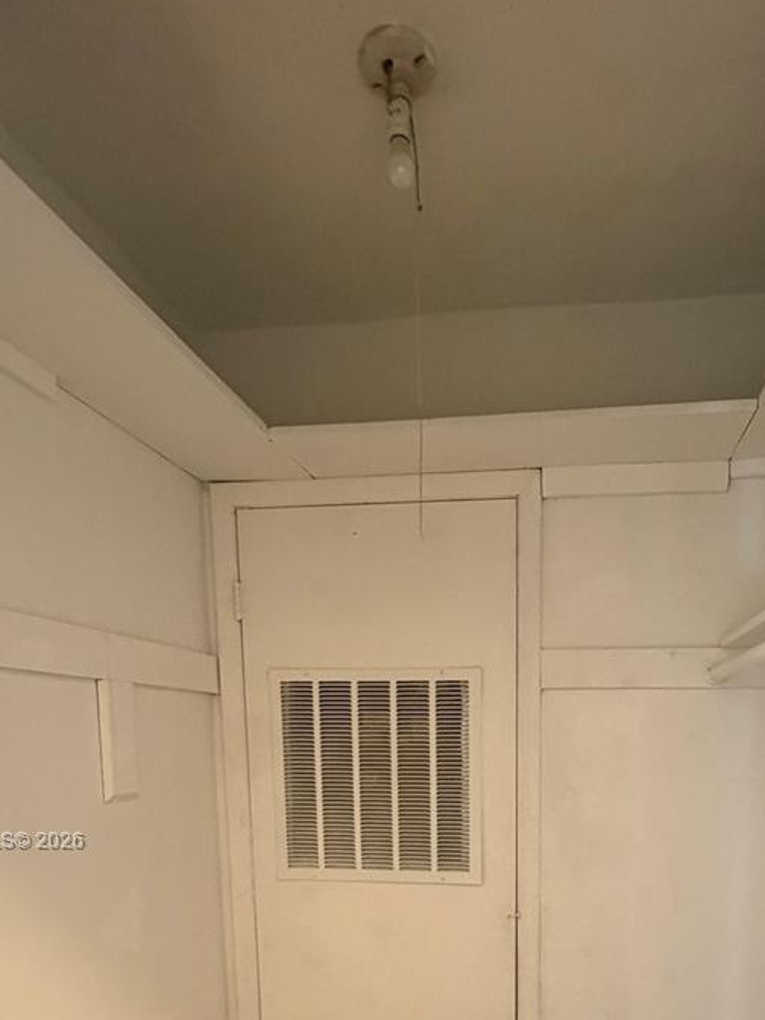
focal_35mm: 25
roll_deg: +0.3
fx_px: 737
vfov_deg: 62.4
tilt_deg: -9.4
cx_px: 486
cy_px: 842
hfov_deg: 54.2
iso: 500
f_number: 2.2
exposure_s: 1/60
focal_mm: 2.22
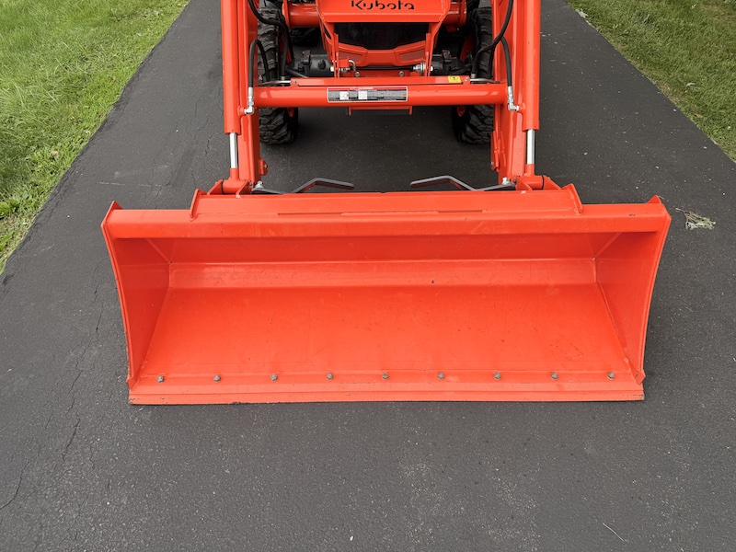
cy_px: 276
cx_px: 368
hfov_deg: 71.6
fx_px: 510
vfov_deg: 56.8
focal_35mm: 24
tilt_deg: -47.0
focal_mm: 6.76
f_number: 1.78
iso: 80
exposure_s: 1/967
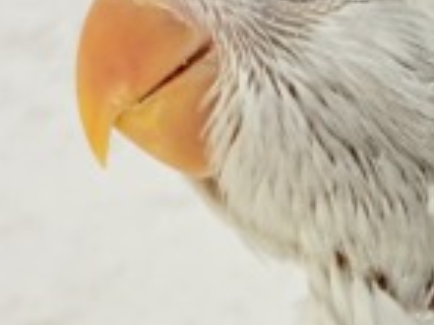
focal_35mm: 226
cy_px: 396
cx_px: 322
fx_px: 2831
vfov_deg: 6.5
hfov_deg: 8.8
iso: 64
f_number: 1.6
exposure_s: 1/100
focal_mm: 5.96
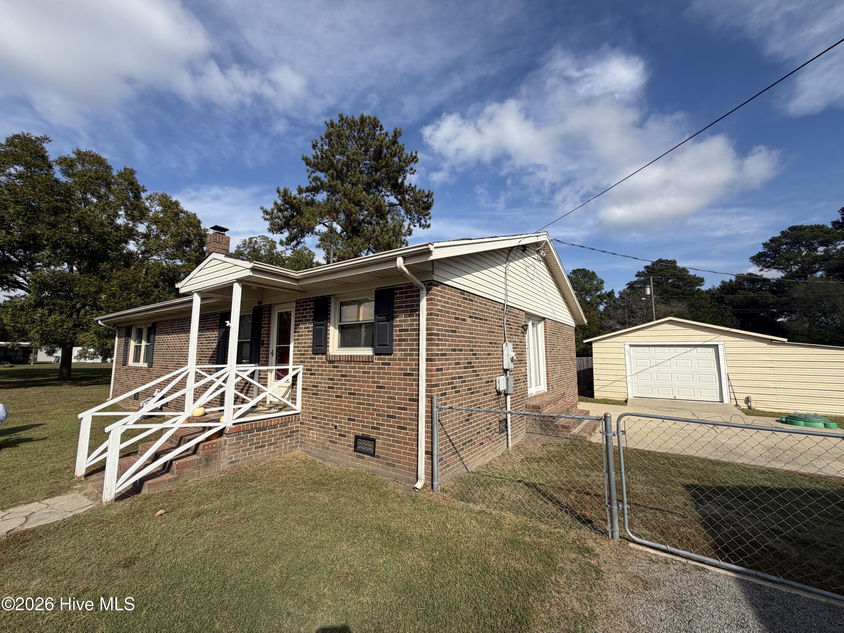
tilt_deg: +6.9
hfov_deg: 102.1
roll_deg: +0.0
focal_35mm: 14
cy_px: 316
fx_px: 341
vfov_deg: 85.7
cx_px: 422
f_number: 2.2
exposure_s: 1/1259
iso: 20
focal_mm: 2.22
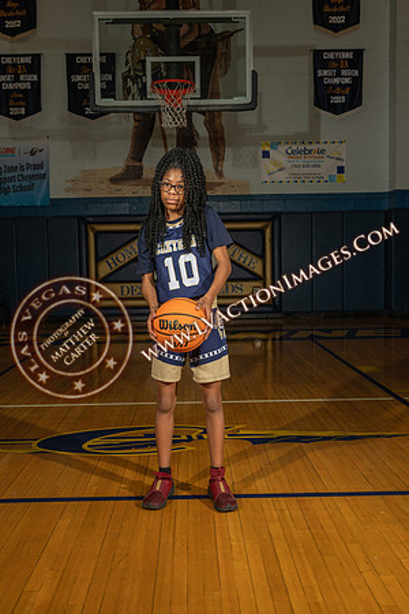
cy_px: 307
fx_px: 648
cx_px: 204
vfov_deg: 50.7
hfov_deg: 35.1
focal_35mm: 38
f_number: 7.1
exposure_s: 1/200
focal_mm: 38
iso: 160
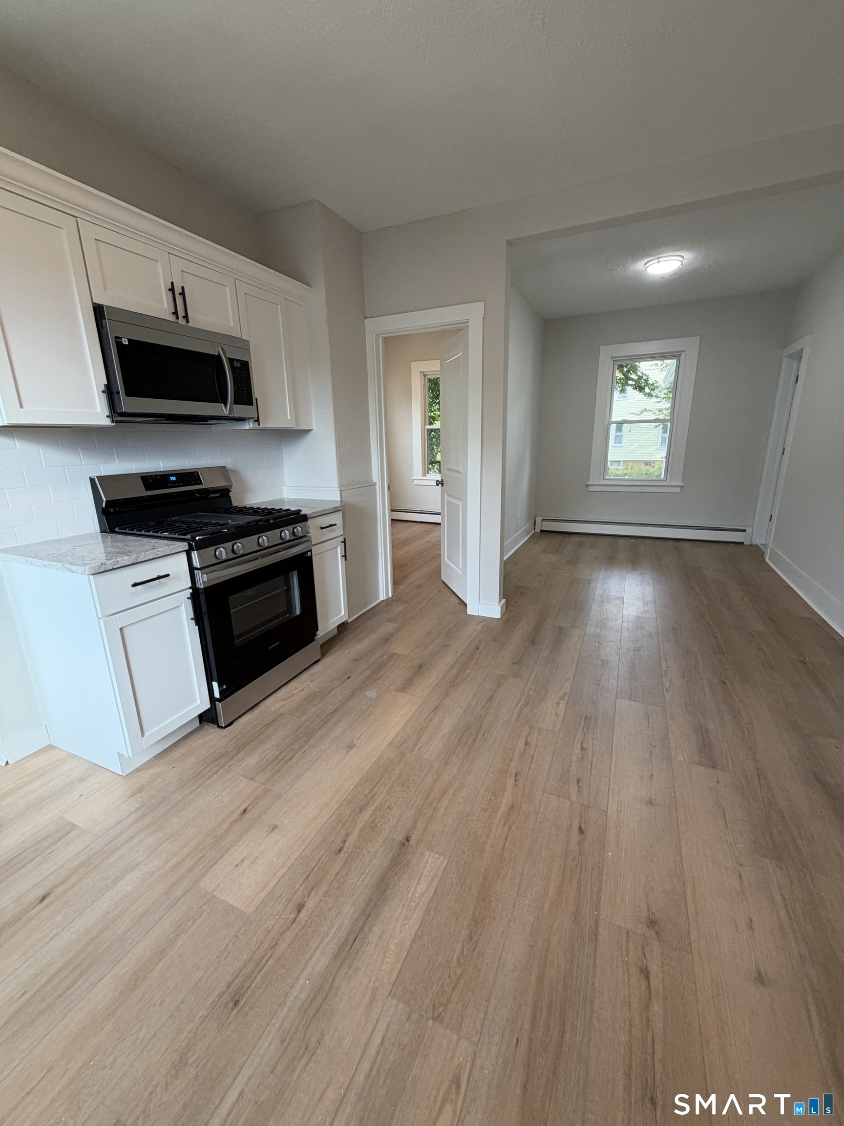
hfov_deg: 85.7
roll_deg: +1.1
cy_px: 563
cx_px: 422
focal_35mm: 14
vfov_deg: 102.1
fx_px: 455
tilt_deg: -14.3
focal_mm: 2.22
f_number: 2.2
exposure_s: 1/120
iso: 320
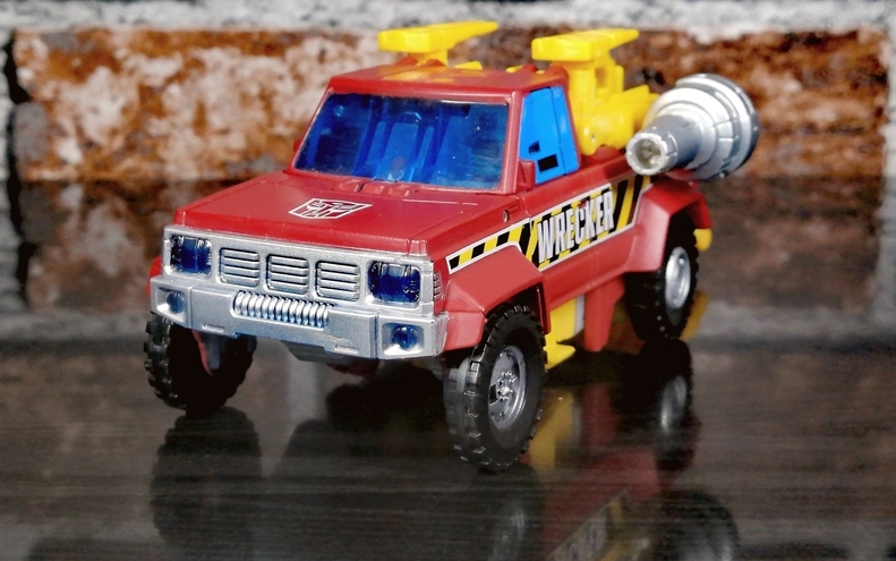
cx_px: 451
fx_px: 1466
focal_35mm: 60
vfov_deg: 21.6
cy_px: 226
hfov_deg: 34.0
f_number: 1.8
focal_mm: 3.62
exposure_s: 1/100
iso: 100
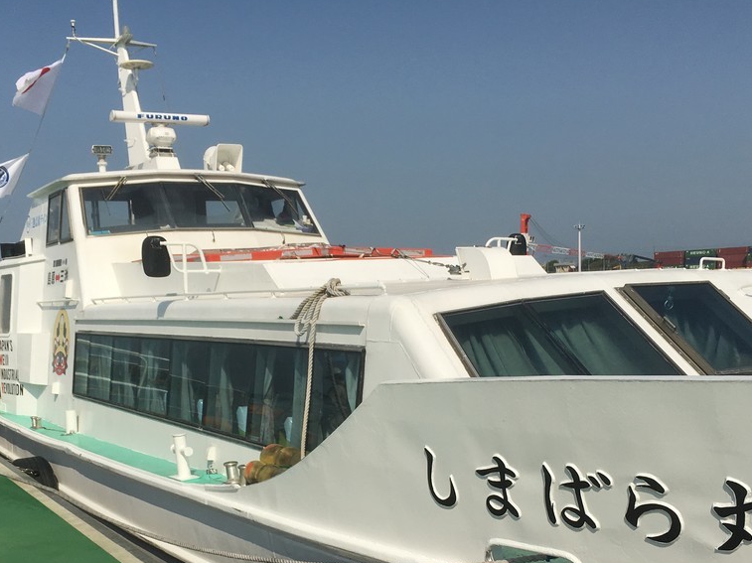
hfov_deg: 41.2
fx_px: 999
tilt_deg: -7.9
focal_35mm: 46
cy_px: 433
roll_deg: +3.1
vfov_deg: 30.9
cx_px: 348
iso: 25
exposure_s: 1/5495
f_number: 2.2
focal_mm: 4.15
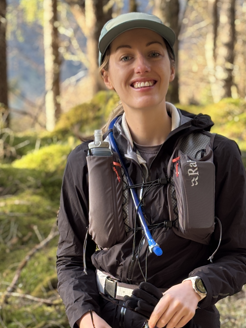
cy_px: 170
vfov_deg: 31.2
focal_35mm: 62
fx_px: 587
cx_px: 142
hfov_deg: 23.6
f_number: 1.6
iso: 50
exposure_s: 1/116
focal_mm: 5.96
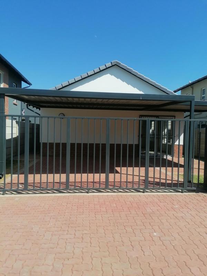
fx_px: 215
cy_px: 138
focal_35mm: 27
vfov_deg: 65.3
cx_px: 104
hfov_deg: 51.4
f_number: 1.8
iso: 50
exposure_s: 1/1493
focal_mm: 4.75
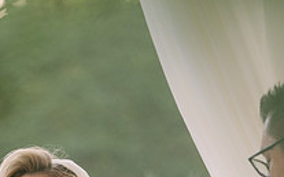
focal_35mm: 488
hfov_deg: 4.3
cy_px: 235
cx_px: -30
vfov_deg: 2.7
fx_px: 3774
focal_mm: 171
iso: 1250
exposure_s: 1/250
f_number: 3.2
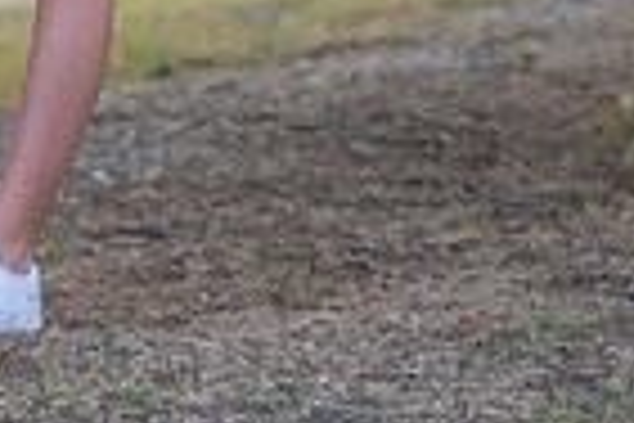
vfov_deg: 4.7
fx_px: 5054
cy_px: -403
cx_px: -36
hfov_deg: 7.1
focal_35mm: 287
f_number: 2.8
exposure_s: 1/320
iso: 160
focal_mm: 70
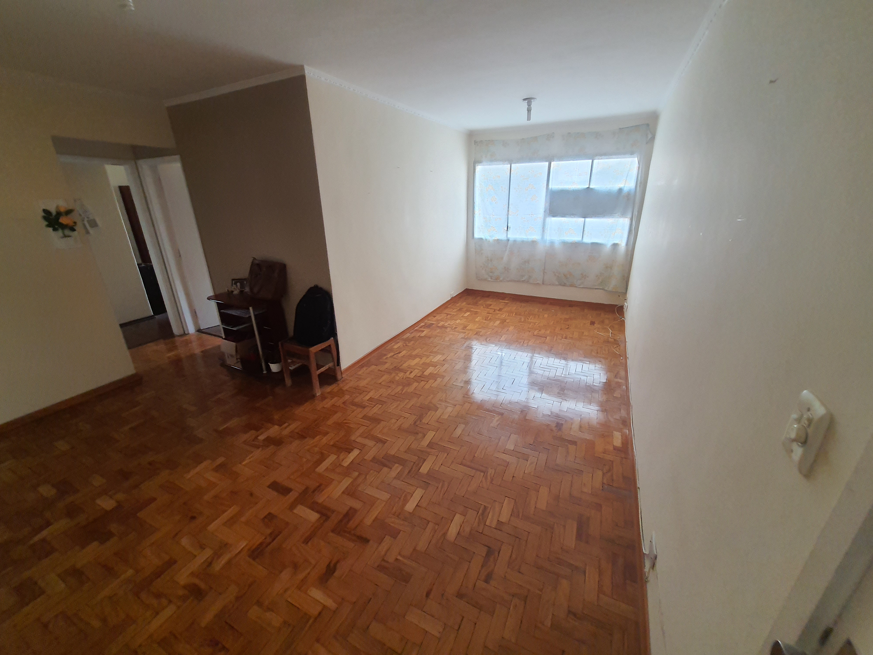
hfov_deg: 106.2
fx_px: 328
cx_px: 436
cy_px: 328
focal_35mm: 13
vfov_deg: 89.9
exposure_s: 1/60
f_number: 2.2
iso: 250
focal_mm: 1.74
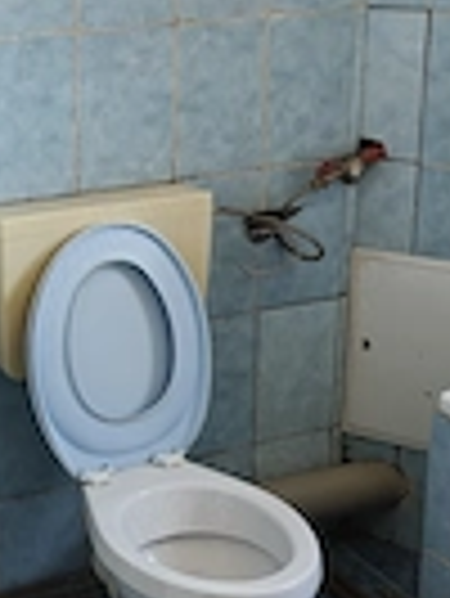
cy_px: 261
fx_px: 1194
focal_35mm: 69
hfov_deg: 20.7
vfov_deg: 28.1
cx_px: 9
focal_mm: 6.06
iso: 500
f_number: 1.6
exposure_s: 1/100
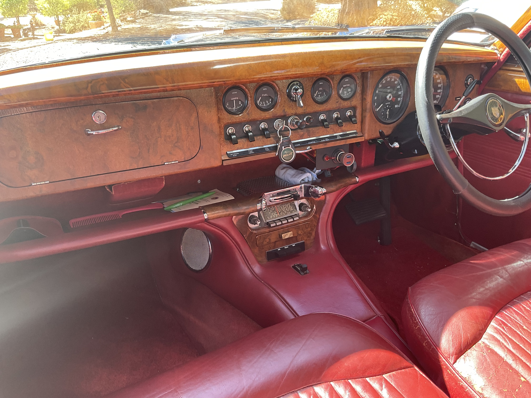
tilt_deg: -23.3
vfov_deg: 48.2
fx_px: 445
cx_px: 266
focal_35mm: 29
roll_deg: -0.8
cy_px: 199
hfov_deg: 61.7
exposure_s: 1/122
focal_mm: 3
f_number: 1.8
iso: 50
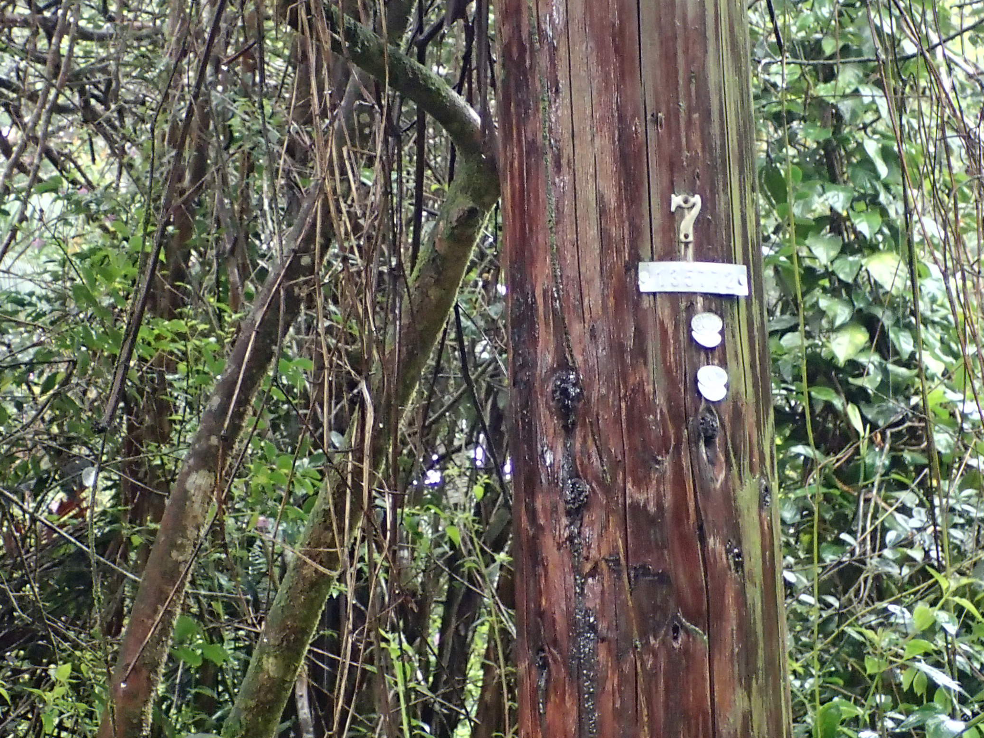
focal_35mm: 102
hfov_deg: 19.3
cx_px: 525
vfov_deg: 14.5
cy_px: 285
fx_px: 2899
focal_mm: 9.61
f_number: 3.4
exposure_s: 1/50
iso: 640
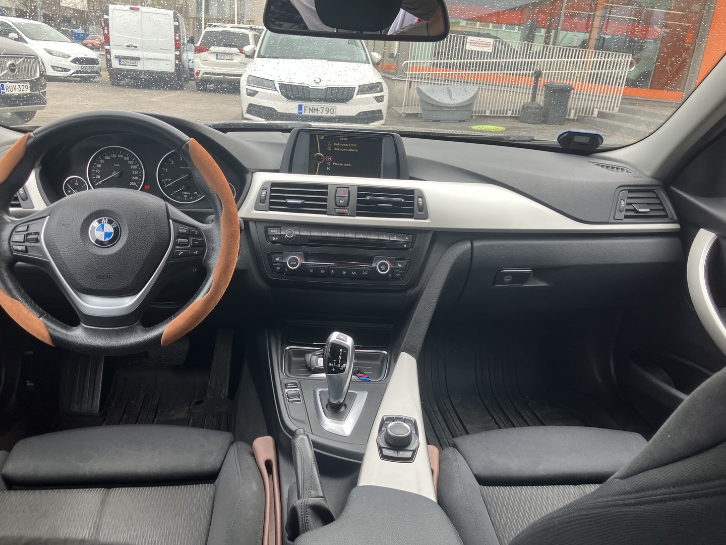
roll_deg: -4.7
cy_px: 272
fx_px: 587
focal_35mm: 28
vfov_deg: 49.7
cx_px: 363
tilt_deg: -19.1
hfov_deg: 63.4
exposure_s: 1/121
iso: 25
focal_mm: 3.99
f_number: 1.8
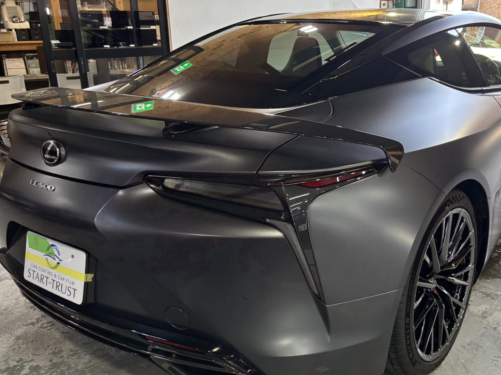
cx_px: 320
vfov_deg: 38.6
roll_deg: -0.2
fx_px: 535
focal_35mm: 37
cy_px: 199
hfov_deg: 49.5
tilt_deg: -17.8
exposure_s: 1/120
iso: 100
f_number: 1.6
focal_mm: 5.96
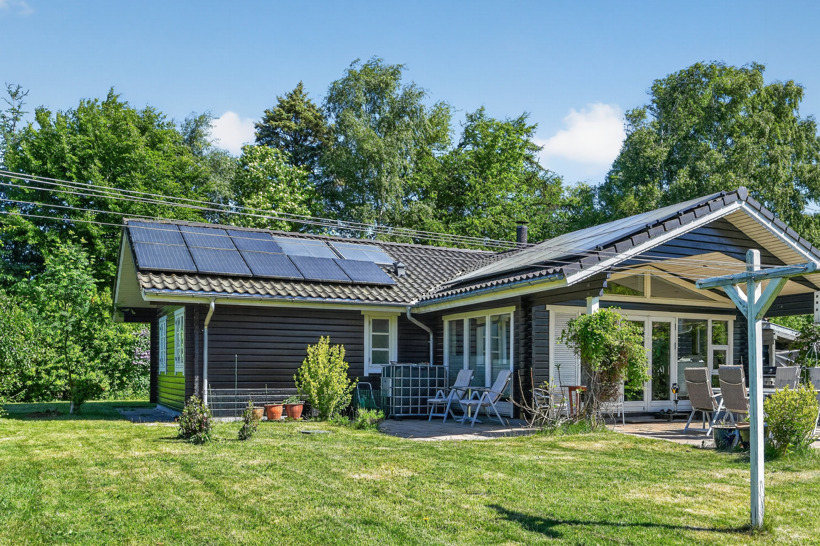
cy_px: 345
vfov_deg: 38.6
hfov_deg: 55.1
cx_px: 515
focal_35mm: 34
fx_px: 774
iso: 400
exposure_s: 1/320
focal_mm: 26
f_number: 8
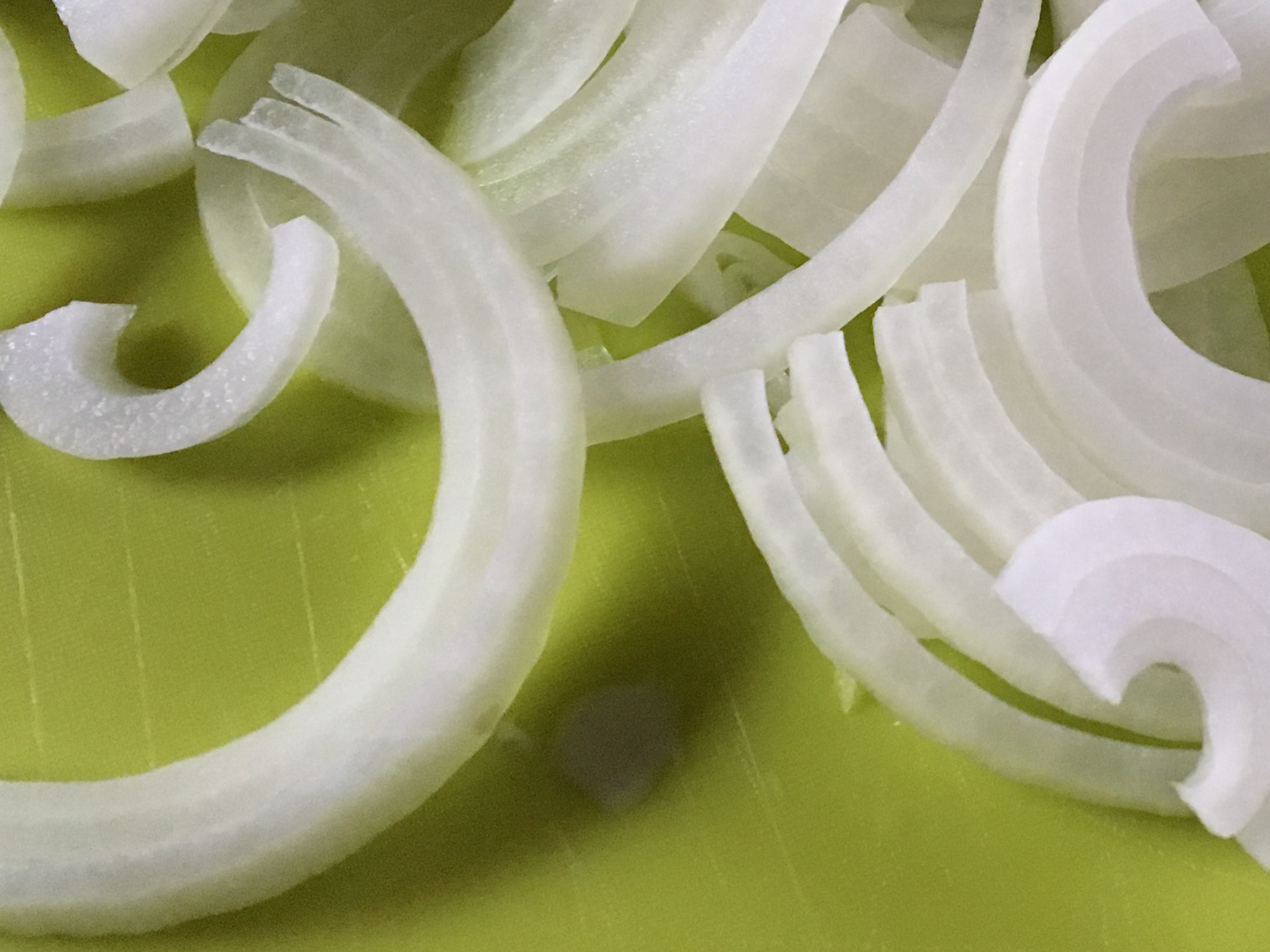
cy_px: 194
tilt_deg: -55.5
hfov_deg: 32.1
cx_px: 961
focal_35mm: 59
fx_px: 2164
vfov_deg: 24.4
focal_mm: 4.15
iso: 200
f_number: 2.2
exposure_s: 1/20
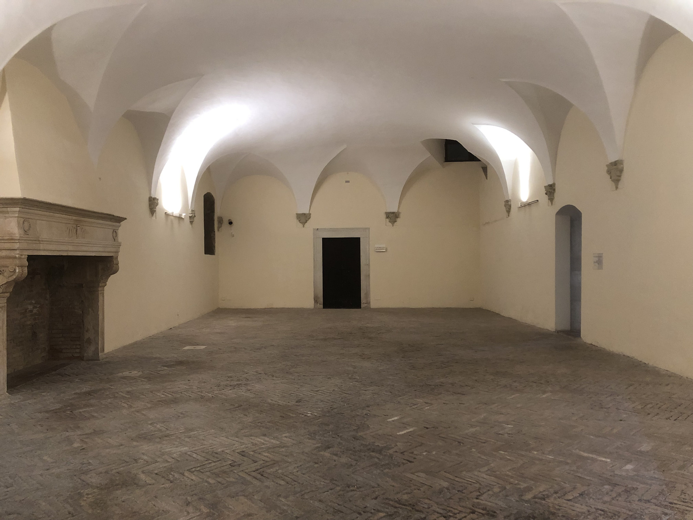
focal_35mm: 28
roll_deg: +1.3
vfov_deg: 49.7
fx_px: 561
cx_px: 346
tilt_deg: -0.3
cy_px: 260
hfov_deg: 63.4
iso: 100
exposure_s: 1/17
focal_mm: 4
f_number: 1.8
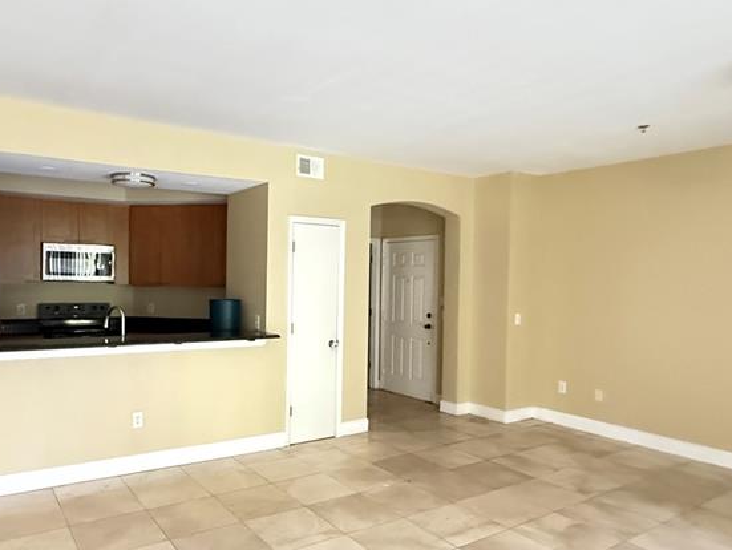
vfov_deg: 53.1
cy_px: 295
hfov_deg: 67.0
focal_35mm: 26
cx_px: 319
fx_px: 550
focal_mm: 2.22
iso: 1600
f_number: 2.2
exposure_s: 1/32
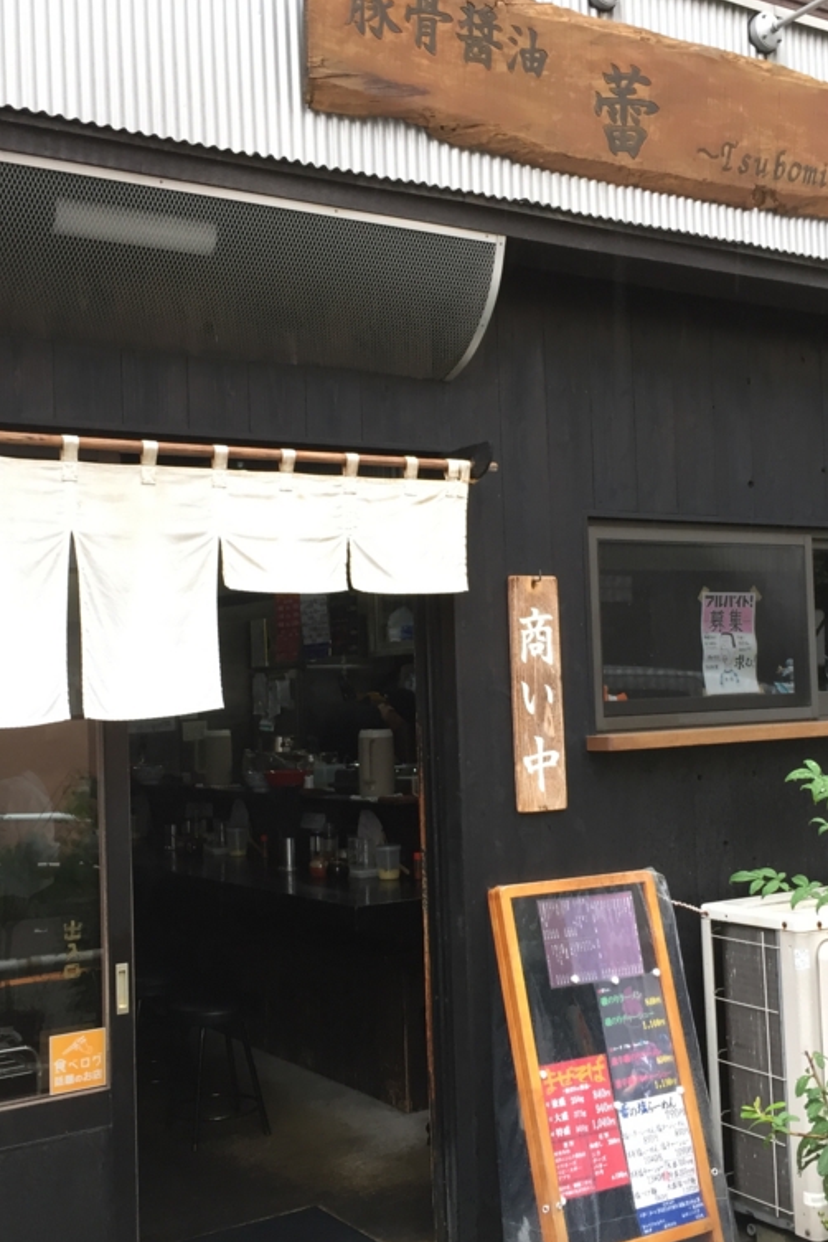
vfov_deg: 47.4
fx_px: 1414
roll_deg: +2.0
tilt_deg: +3.1
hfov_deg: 32.6
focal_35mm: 41
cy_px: 627
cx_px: 445
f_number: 2.2
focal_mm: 4.15
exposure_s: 1/40
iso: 32
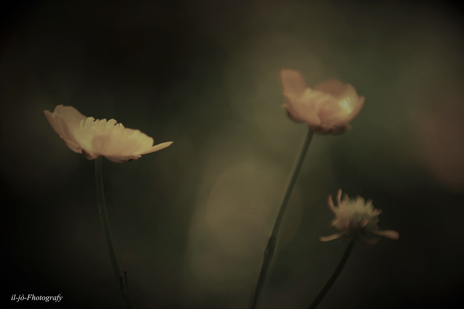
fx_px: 5800
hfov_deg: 4.6
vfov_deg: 3.1
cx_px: 232
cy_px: 154
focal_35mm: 450
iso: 125
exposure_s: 1/160
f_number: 6.3
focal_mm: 300
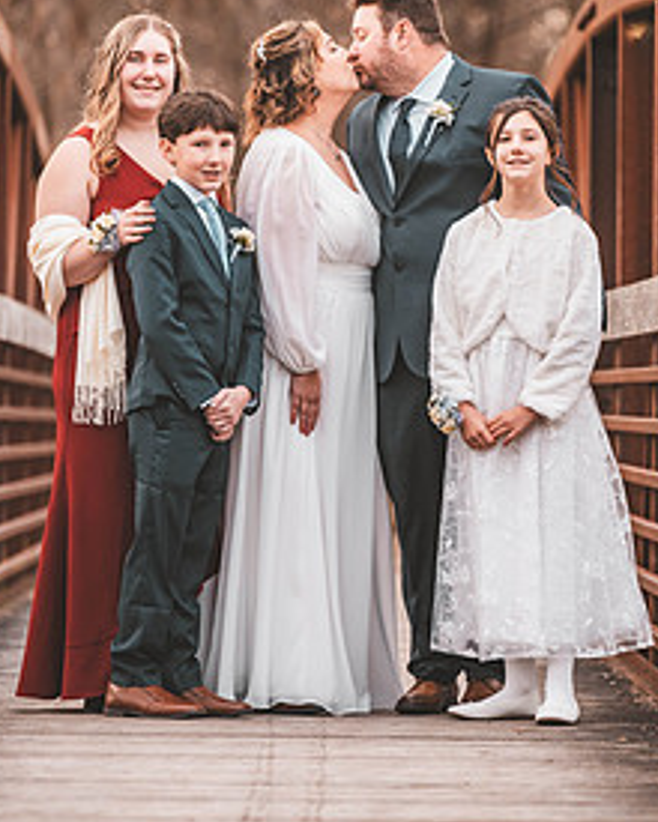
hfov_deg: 5.6
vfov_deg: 7.0
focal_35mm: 276
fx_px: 6719
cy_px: 266
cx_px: 332
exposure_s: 1/500
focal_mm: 180
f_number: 2.8
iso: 400
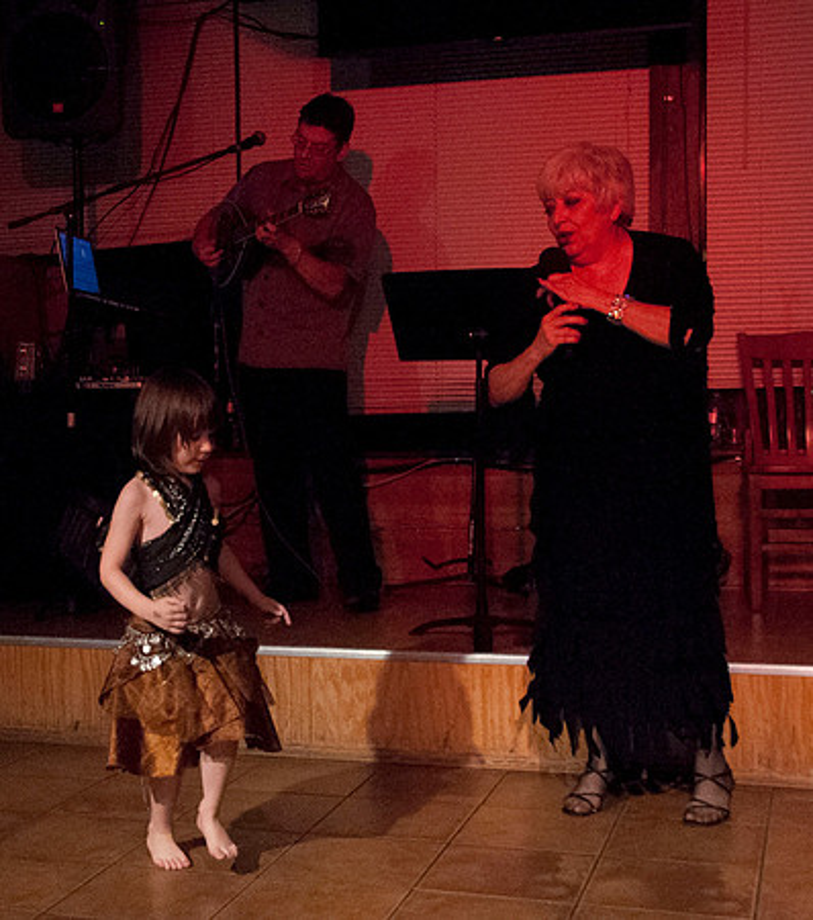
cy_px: 460
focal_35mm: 56
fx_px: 1593
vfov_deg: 32.2
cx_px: 298
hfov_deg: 28.5
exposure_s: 1/200
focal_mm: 26
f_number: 5.6
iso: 6400
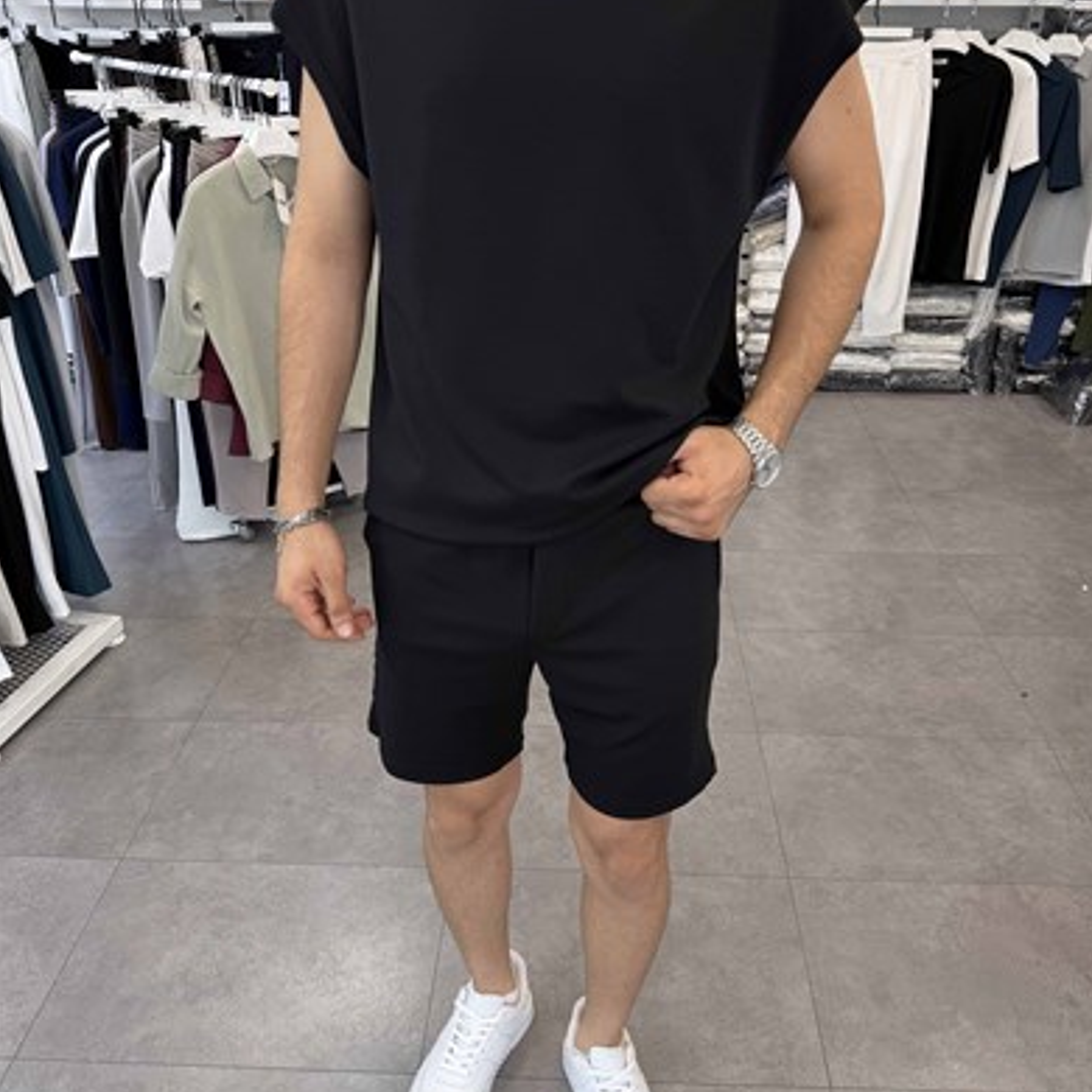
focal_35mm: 29
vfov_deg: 55.6
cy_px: 533
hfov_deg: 55.6
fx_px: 1035
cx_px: 554
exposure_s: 1/121
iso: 64
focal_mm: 6.76
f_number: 1.78
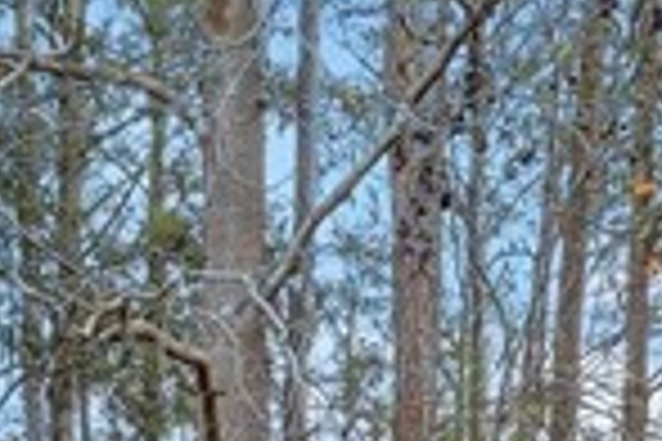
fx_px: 2238
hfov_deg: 15.9
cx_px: -225
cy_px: 1051
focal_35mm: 122
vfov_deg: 9.9
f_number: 9
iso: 320
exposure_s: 1/160
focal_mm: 16.5
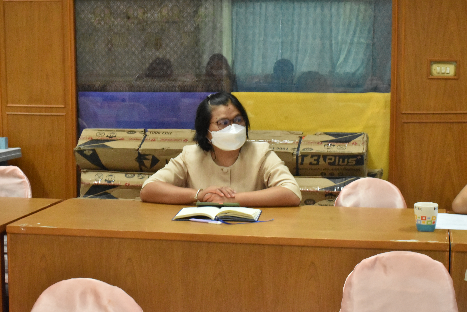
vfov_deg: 18.9
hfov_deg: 28.1
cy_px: 156
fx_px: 934
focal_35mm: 72
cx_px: 234
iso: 3200
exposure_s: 1/25
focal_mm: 48
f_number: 18
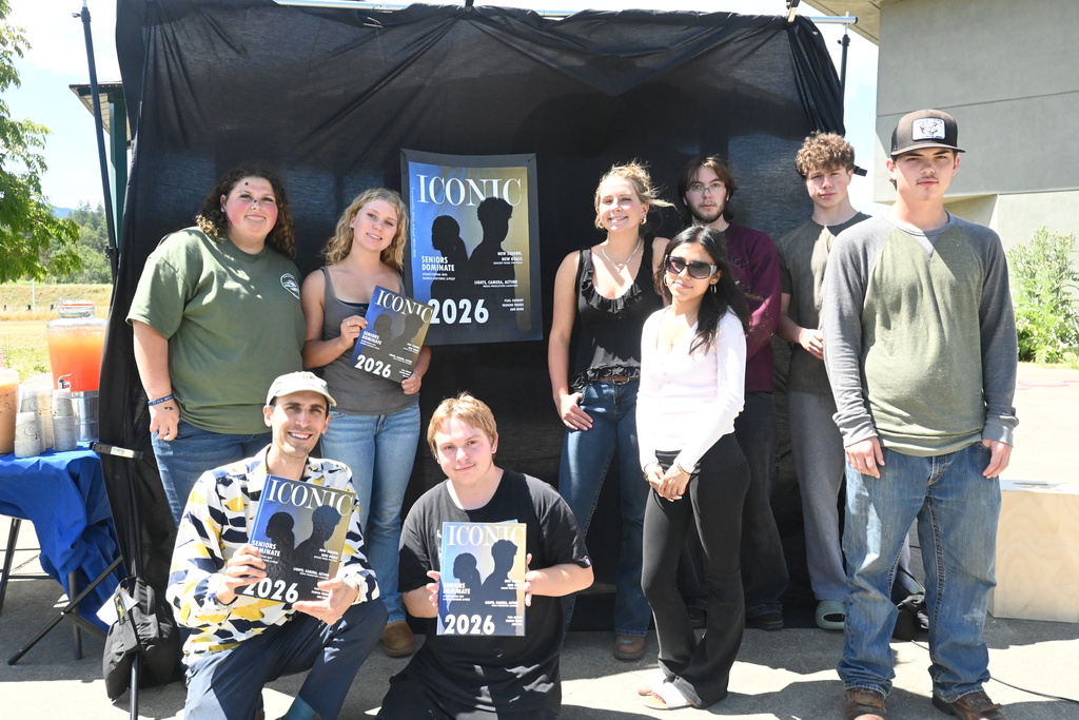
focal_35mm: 29
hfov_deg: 63.2
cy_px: 360
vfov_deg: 44.6
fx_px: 877
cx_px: 540
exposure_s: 1/4000
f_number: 5.6
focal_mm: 19.5
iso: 3200
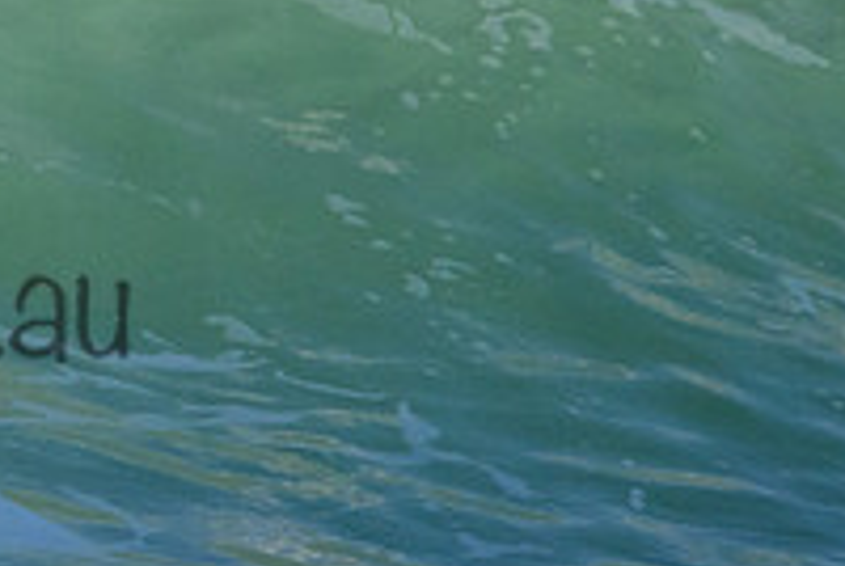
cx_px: -570
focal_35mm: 3141
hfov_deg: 0.7
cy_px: 54
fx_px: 73834
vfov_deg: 0.4
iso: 3200
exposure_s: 1/1000
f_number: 11
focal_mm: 800
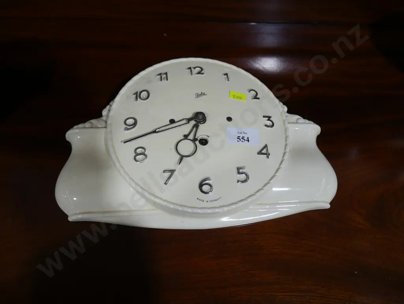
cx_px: 202
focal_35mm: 32
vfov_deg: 44.2
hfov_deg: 56.8
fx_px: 374
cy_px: 152
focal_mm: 16
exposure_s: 1/80
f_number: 3.6
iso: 200
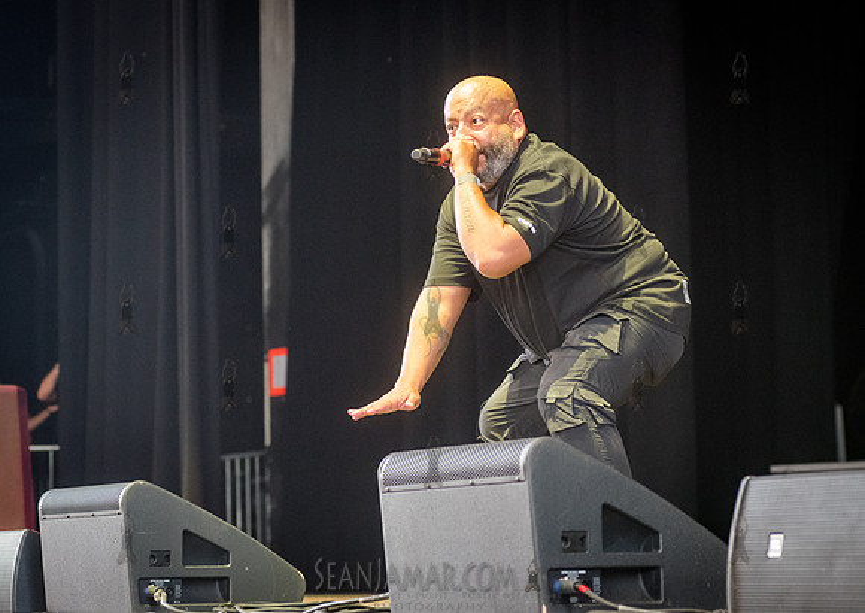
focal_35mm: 96
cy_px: 327
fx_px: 2357
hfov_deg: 20.8
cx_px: 452
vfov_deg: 14.8
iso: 4000
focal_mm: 80
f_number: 4
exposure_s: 1/250
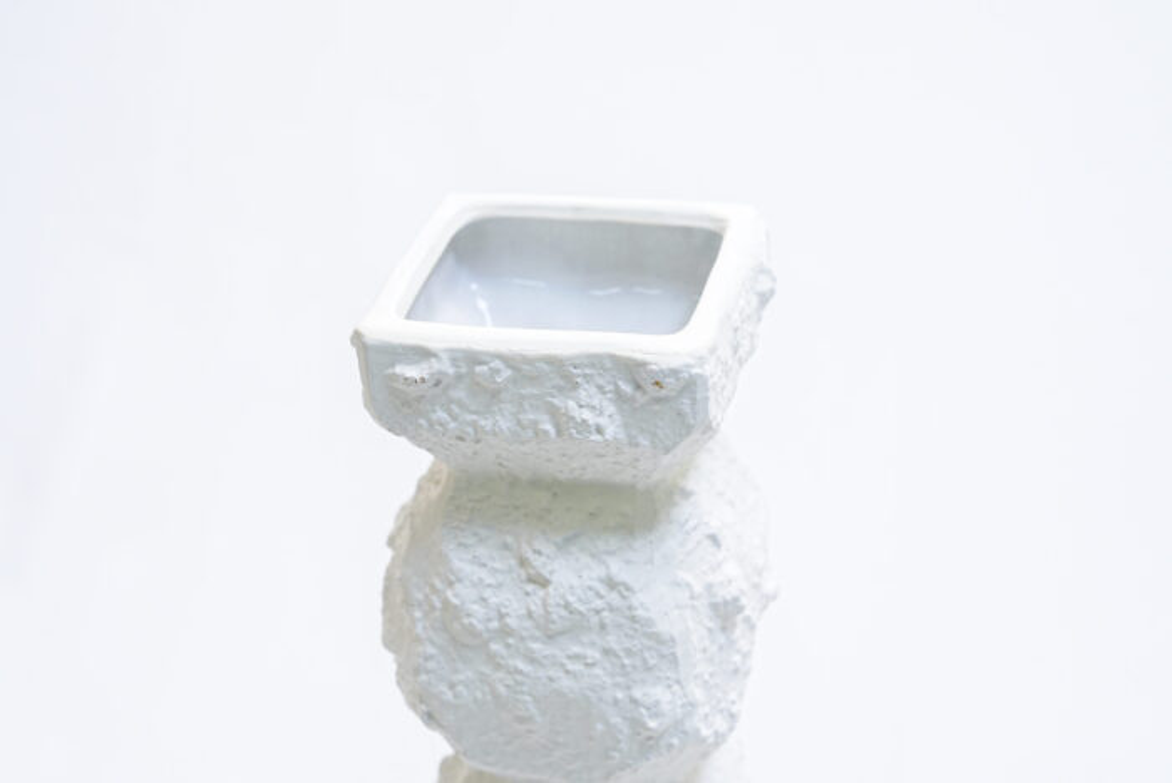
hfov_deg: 28.8
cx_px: 586
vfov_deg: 19.5
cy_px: 392
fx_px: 2281
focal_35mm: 70
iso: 3200
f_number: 8
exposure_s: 1/200
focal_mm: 70
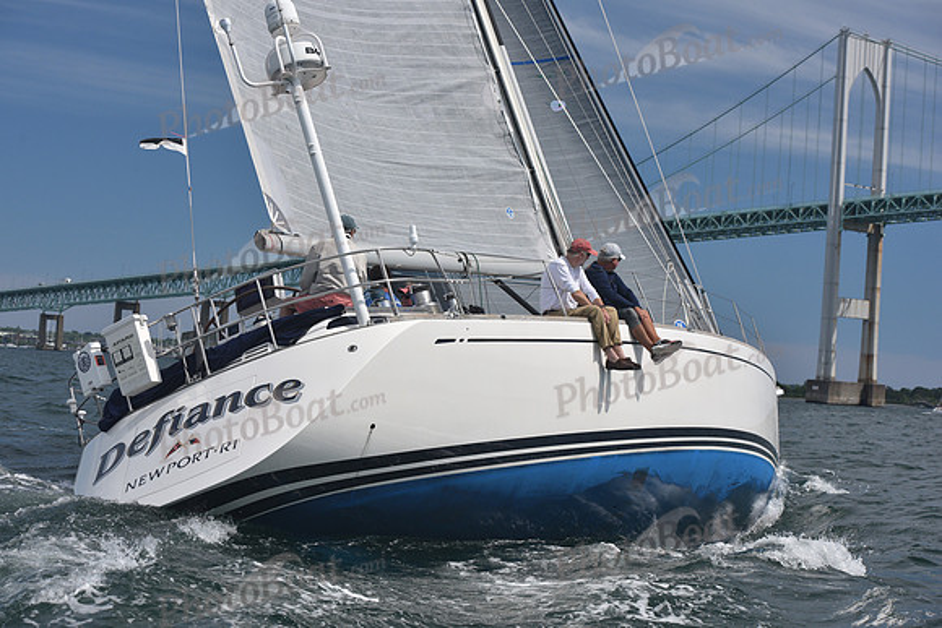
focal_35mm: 70
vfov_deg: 19.5
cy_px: 314
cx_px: 471
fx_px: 1832
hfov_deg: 28.8
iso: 320
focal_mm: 70
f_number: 8
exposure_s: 1/800
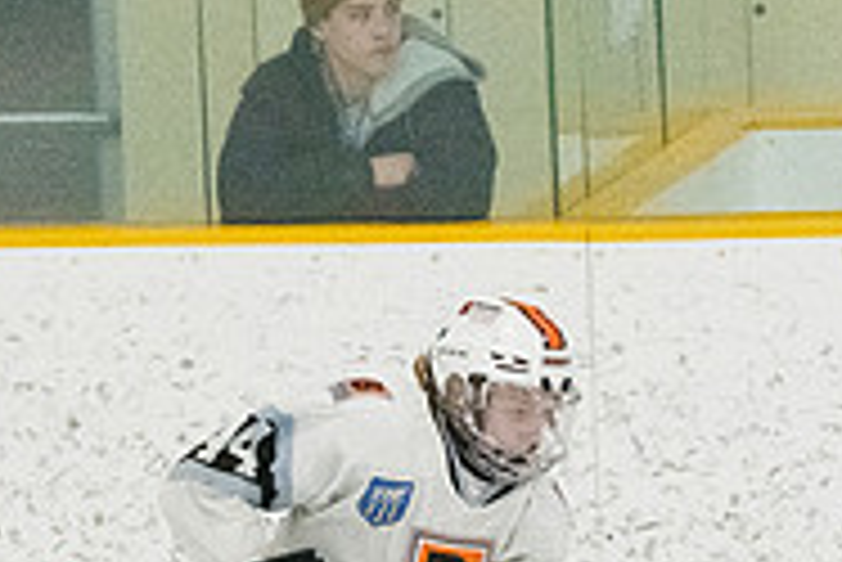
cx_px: 410
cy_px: 755
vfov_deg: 1.6
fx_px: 20059
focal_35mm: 857
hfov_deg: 2.4
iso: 8000
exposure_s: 1/1600
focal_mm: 185
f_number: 5
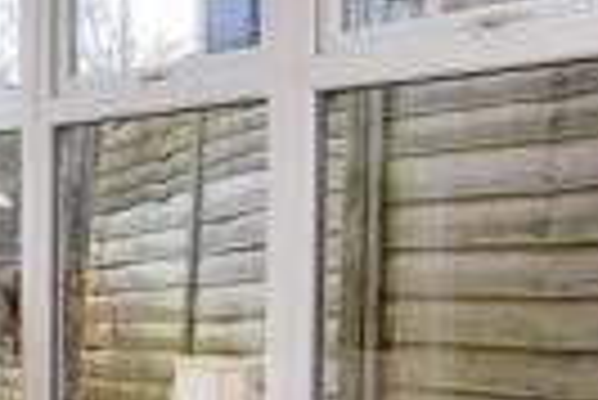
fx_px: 1231
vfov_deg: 18.4
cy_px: 245
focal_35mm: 74
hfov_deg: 23.4
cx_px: -229
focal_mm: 10
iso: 400
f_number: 7.1
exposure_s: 1/20
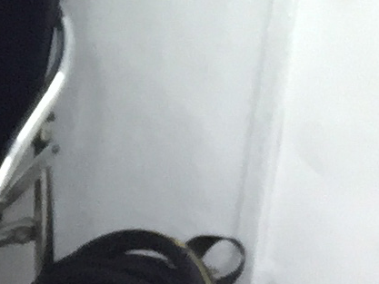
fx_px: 2486
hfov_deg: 7.8
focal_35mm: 227
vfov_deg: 6.4
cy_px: -197
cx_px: -644
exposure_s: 1/33
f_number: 2.2
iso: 160
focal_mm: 4.15
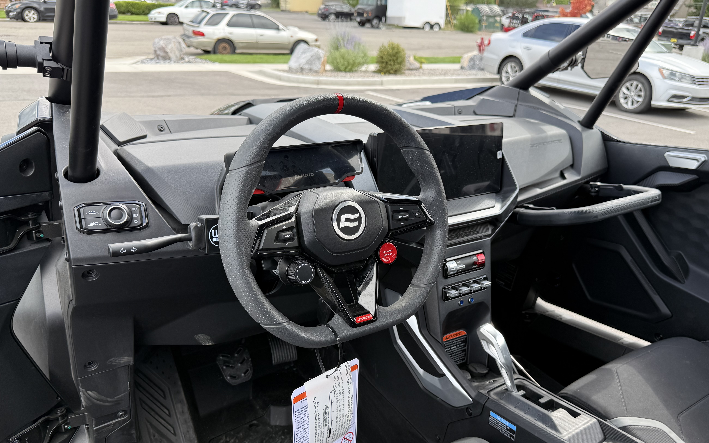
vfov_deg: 44.4
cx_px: 381
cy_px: 255
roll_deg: -2.3
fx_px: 541
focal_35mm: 28
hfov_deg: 66.4
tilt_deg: -23.6
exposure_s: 1/443
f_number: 1.78
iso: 80
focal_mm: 6.76
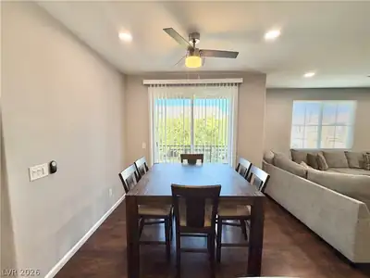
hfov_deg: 102.1
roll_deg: +1.2
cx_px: 185
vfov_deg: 85.7
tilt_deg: -4.2
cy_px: 139
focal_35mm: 14
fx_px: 150
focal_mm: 2.22
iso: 160
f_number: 2.2
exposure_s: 1/120
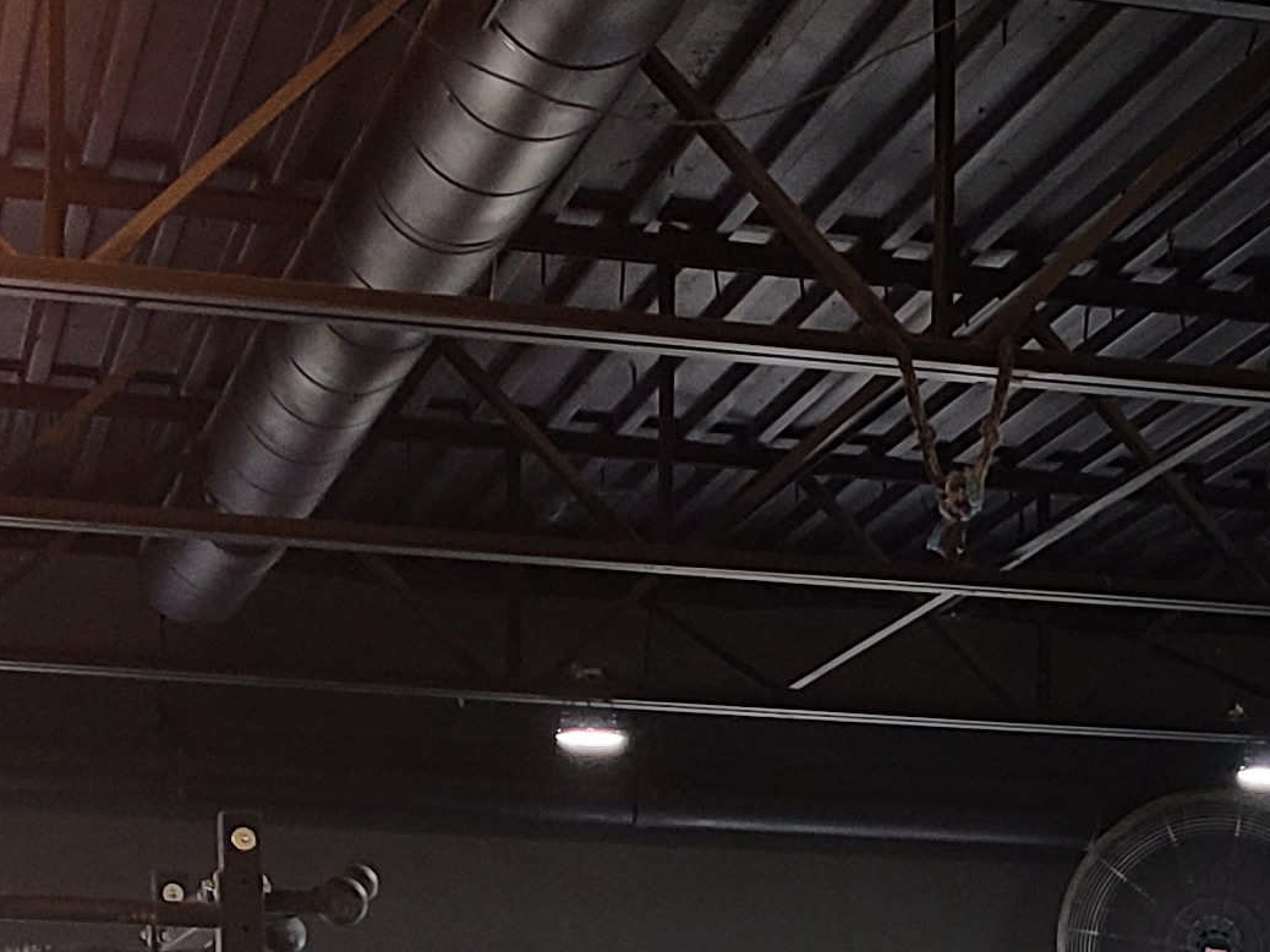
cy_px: 1569
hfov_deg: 19.0
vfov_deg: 13.5
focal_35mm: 101
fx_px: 3705
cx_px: 1195
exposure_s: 1/59
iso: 160
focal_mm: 5.4
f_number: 1.8
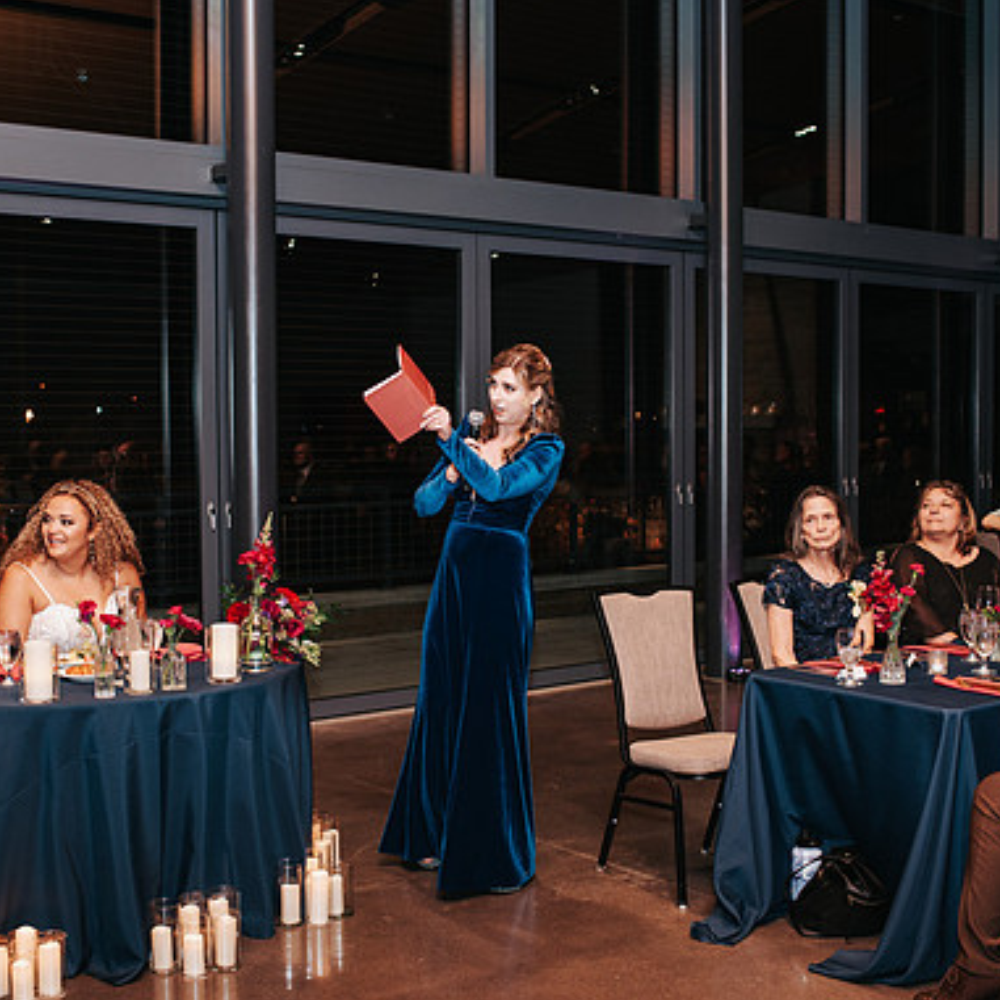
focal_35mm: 47
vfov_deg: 36.1
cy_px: 500
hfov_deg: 36.1
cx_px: 475
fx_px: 1536
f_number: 2.8
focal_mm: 35
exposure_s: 1/200
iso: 1000
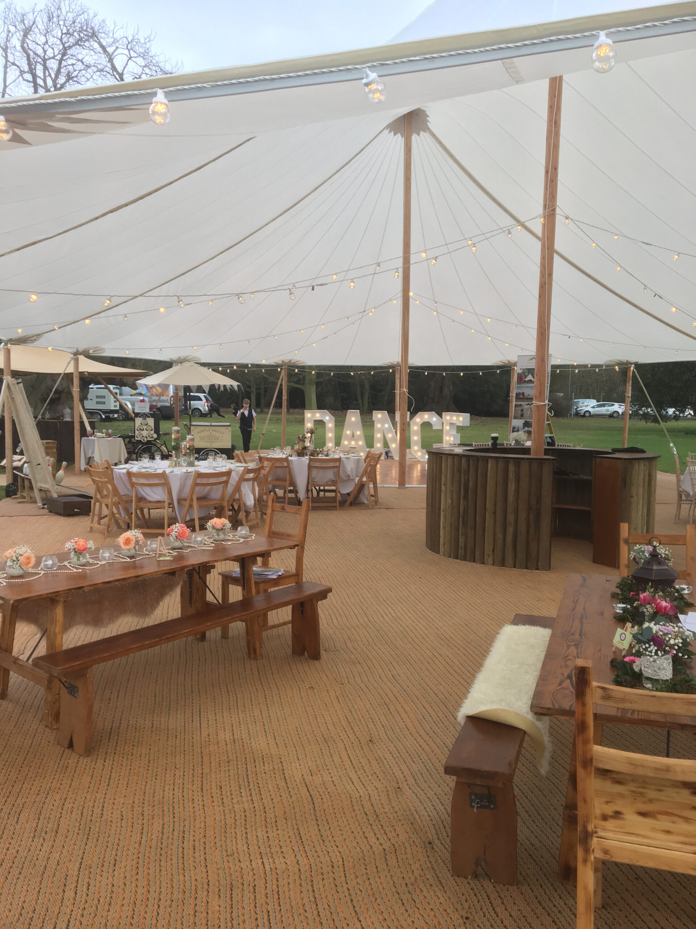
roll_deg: -0.4
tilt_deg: -3.4
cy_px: 464
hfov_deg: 48.2
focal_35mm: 29
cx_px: 348
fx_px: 777
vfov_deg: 61.7
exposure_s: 1/100
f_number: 2.2
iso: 32
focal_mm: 4.15
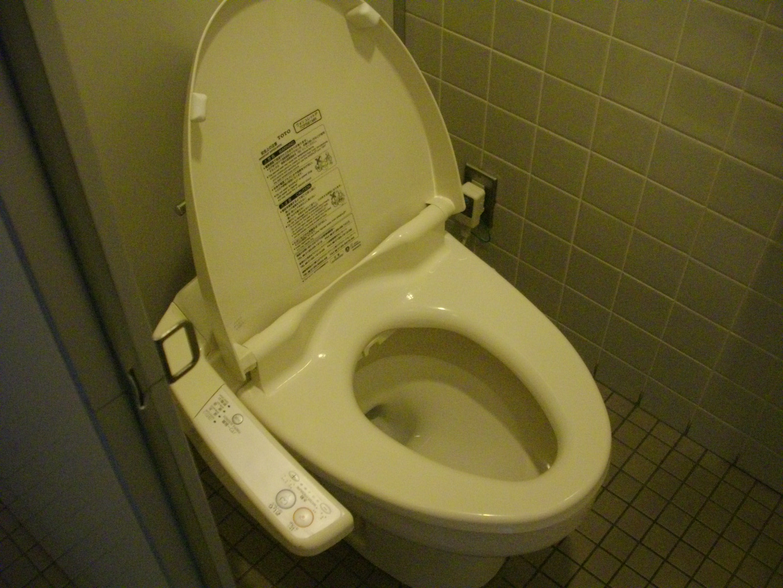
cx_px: 392
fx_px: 837
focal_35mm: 37
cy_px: 294
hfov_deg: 50.1
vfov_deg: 38.7
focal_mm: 6.2
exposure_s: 1/50
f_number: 2.8
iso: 587
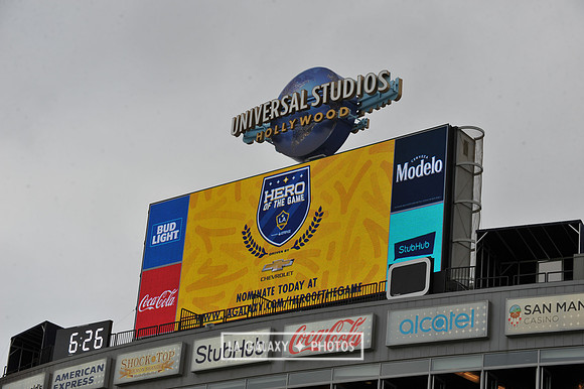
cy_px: 194
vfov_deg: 14.4
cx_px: 292
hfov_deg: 21.5
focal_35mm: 95
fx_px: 1540
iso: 400
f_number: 10
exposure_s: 1/250
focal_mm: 95
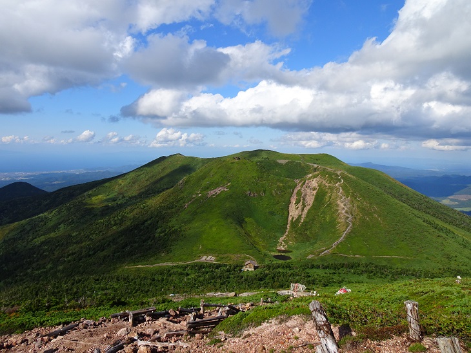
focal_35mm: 24
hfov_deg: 71.6
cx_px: 236
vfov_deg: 56.8
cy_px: 176
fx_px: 327
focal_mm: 4.1
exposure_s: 1/1000
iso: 80
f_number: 3.5
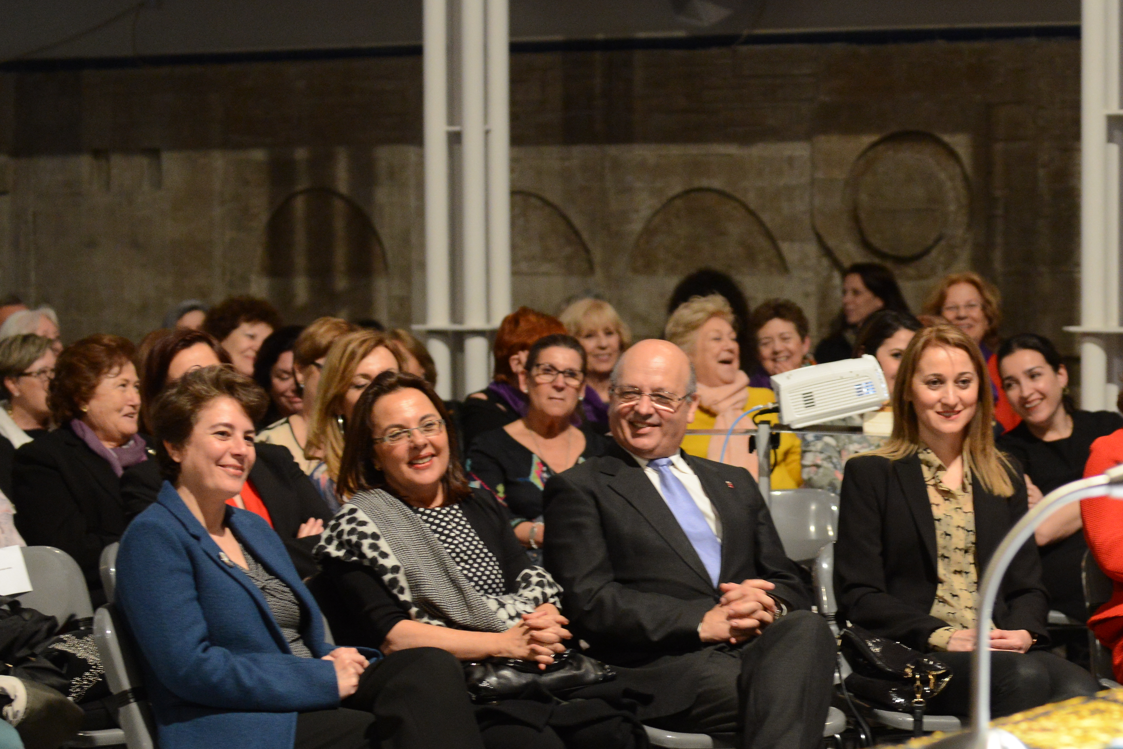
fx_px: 3993
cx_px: 923
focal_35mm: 128
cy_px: 579
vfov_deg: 10.7
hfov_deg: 15.9
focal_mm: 70
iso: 2500
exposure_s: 1/80
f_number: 2.8
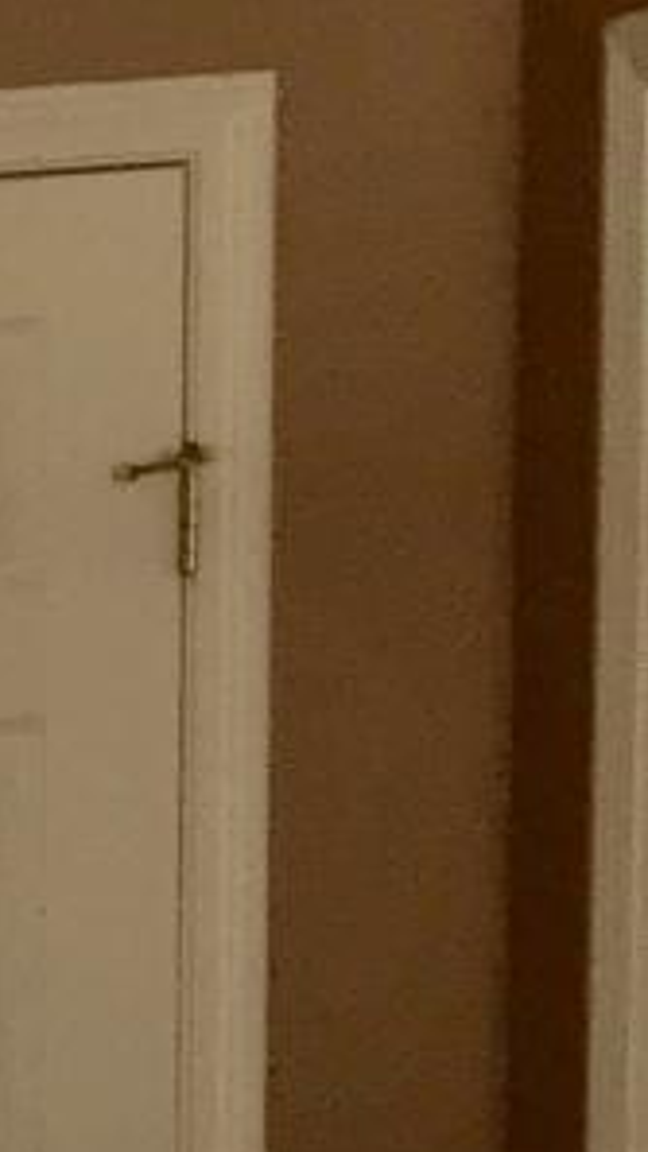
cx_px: -2258
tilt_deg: -9.3
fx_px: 6508
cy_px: 2292
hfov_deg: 4.9
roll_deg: +2.5
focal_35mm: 213
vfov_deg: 9.5
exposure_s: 1/120
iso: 40
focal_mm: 4.15
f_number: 2.2
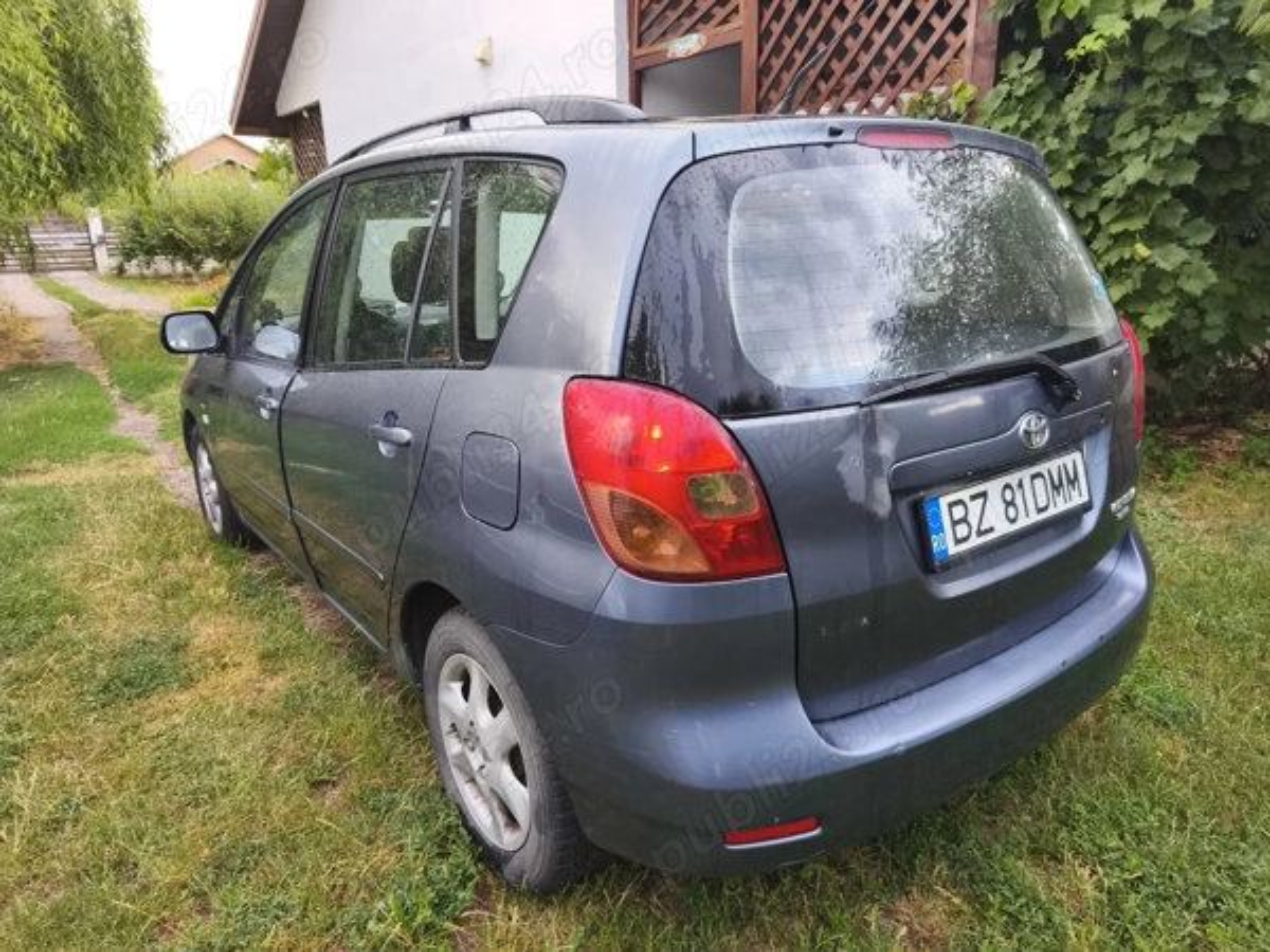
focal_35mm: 23
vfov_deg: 58.9
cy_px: 476
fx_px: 844
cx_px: 635
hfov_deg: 73.9
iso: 250
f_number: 1.7
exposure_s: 1/100
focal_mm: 5.35
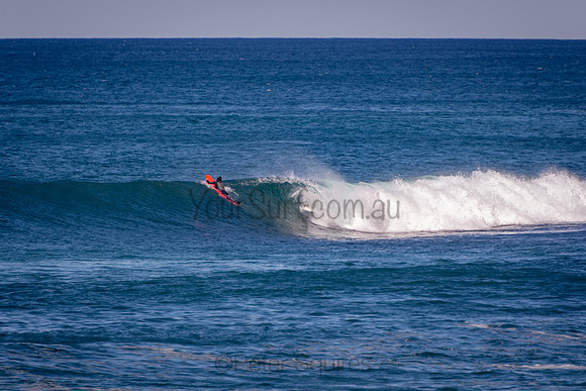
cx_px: 293
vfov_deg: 2.2
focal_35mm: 622
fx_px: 10121
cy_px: 196
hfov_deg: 3.3
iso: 220
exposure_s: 1/1250
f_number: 5.6
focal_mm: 400
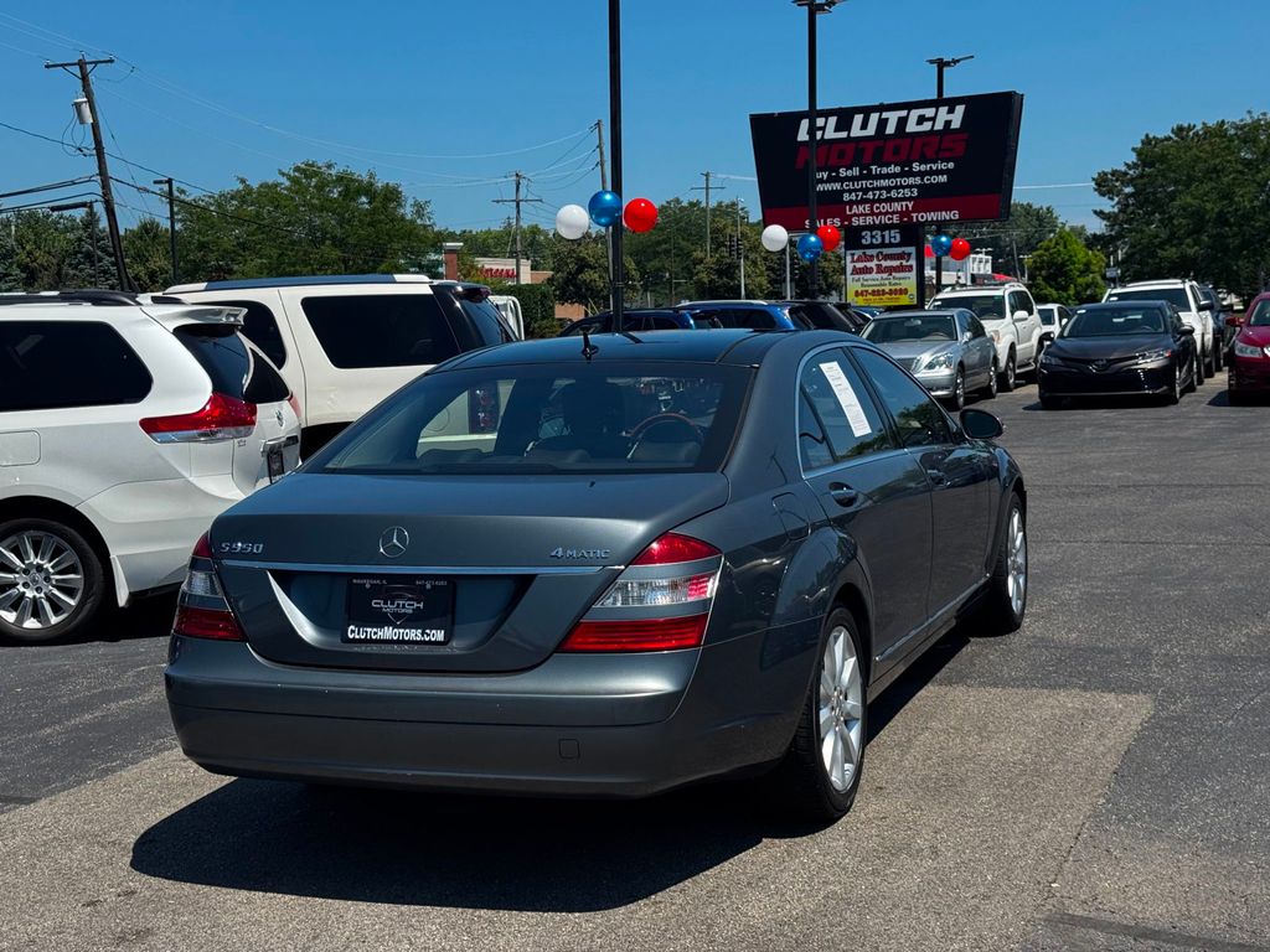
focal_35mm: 48
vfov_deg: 30.3
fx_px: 1761
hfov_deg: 39.7
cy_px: 476
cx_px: 635
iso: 64
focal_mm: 6.76
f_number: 1.78
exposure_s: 1/4049
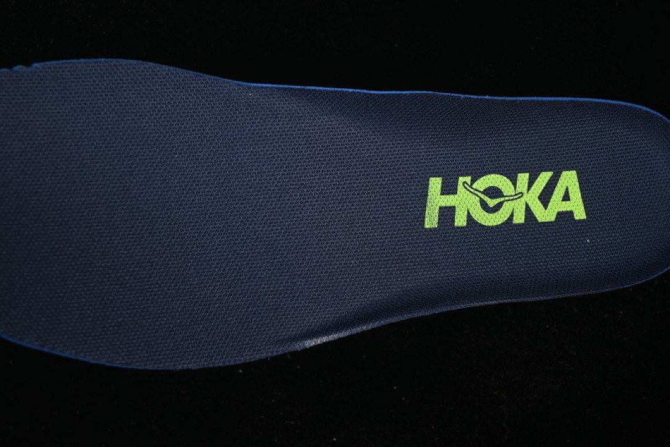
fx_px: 1396
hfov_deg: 27.0
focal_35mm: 75
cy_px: 224
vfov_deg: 18.2
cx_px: 335
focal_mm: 50
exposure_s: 1/60
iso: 160
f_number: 6.3
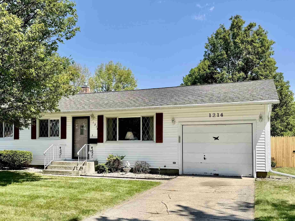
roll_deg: +0.0
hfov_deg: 46.0
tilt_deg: +1.4
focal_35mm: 40
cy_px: 135
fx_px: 341
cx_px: 95
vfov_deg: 35.8
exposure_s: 1/4310
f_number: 1.78
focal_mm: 6.76
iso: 80
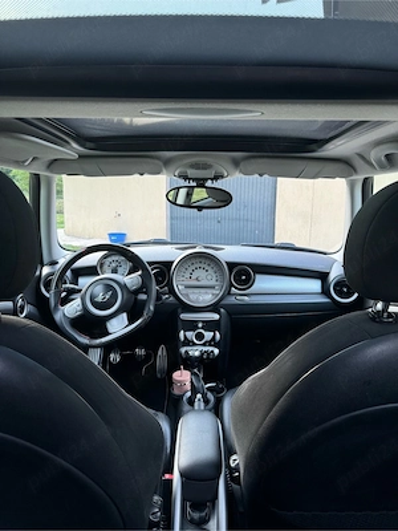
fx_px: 368
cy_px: 266
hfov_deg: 56.8
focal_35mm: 24
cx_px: 199
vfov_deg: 71.6
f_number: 1.78
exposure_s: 1/97
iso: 200
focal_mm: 6.76
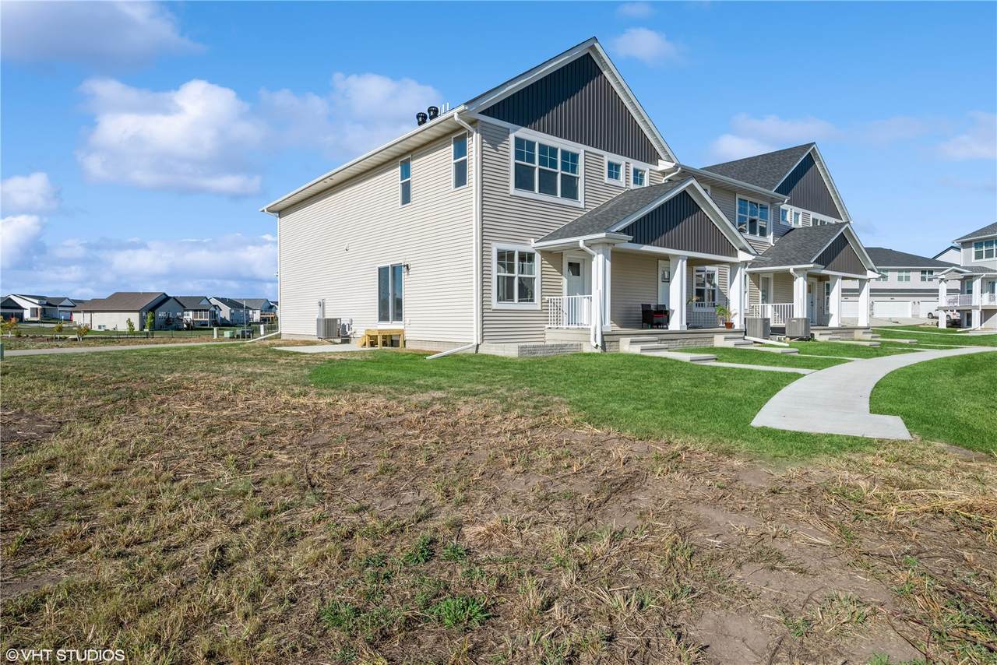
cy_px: 332
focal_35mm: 20
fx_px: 554
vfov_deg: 62.0
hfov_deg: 84.0
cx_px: 498
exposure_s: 1/640
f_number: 8
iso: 200
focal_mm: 20
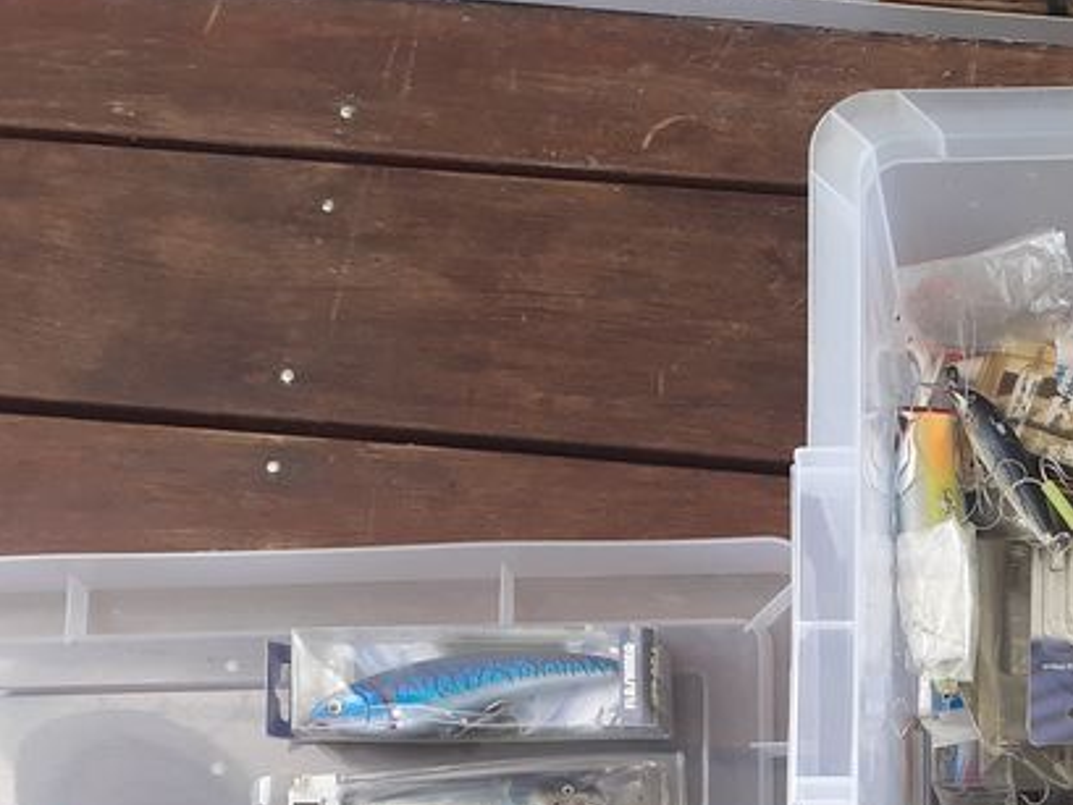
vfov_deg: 20.9
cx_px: 1057
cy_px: 947
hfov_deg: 27.8
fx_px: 2046
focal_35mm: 66
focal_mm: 3.6
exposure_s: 1/50
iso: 50
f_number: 1.9
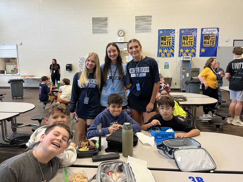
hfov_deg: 67.3
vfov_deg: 53.1
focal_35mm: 26
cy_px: 91
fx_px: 183
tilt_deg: -7.5
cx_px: 122
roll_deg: +0.3
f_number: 1.6
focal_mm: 5.1
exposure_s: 1/60
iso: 160
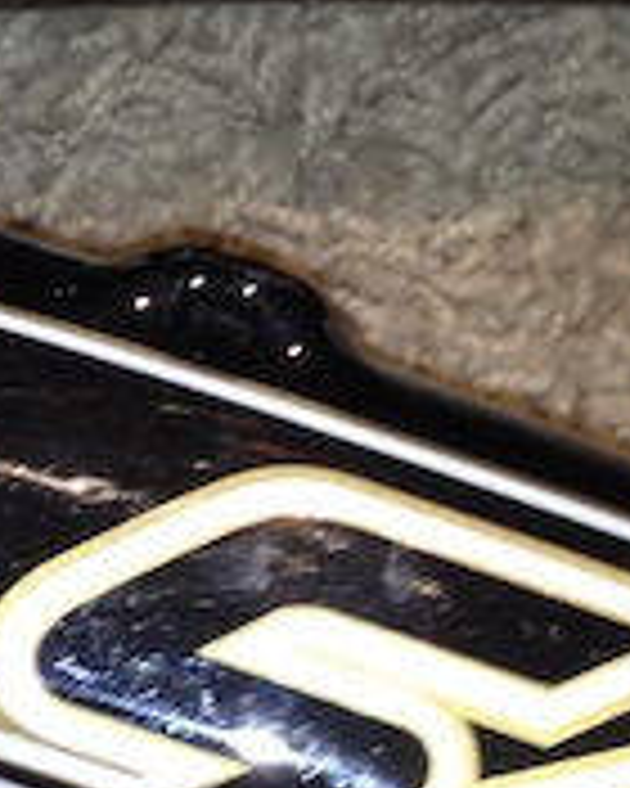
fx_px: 4382
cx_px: -248
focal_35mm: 188
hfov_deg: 8.1
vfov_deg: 10.3
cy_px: 419
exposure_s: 1/24
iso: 50
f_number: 2.4
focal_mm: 4.12
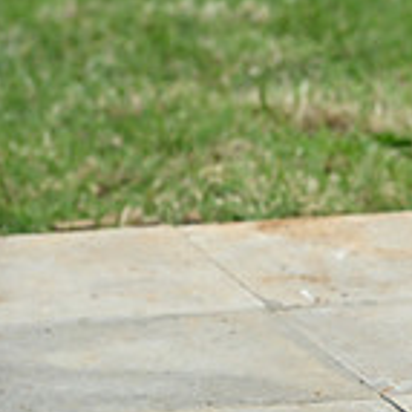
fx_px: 5682
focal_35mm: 422
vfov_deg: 4.2
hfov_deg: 4.1
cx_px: 775
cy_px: 114
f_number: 4.5
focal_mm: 122
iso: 320
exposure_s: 1/1000
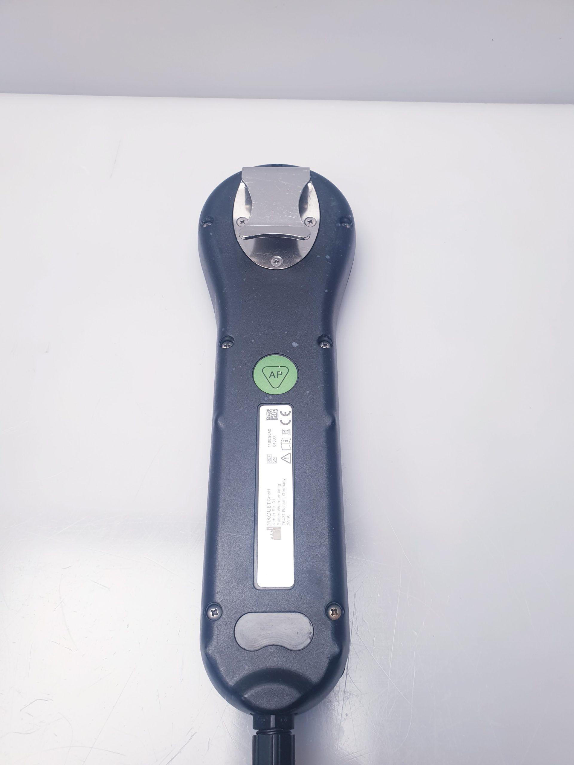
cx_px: 287
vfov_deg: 67.3
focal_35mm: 26
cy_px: 382
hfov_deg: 53.1
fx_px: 575
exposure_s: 1/50
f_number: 2.4
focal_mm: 4.3
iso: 64
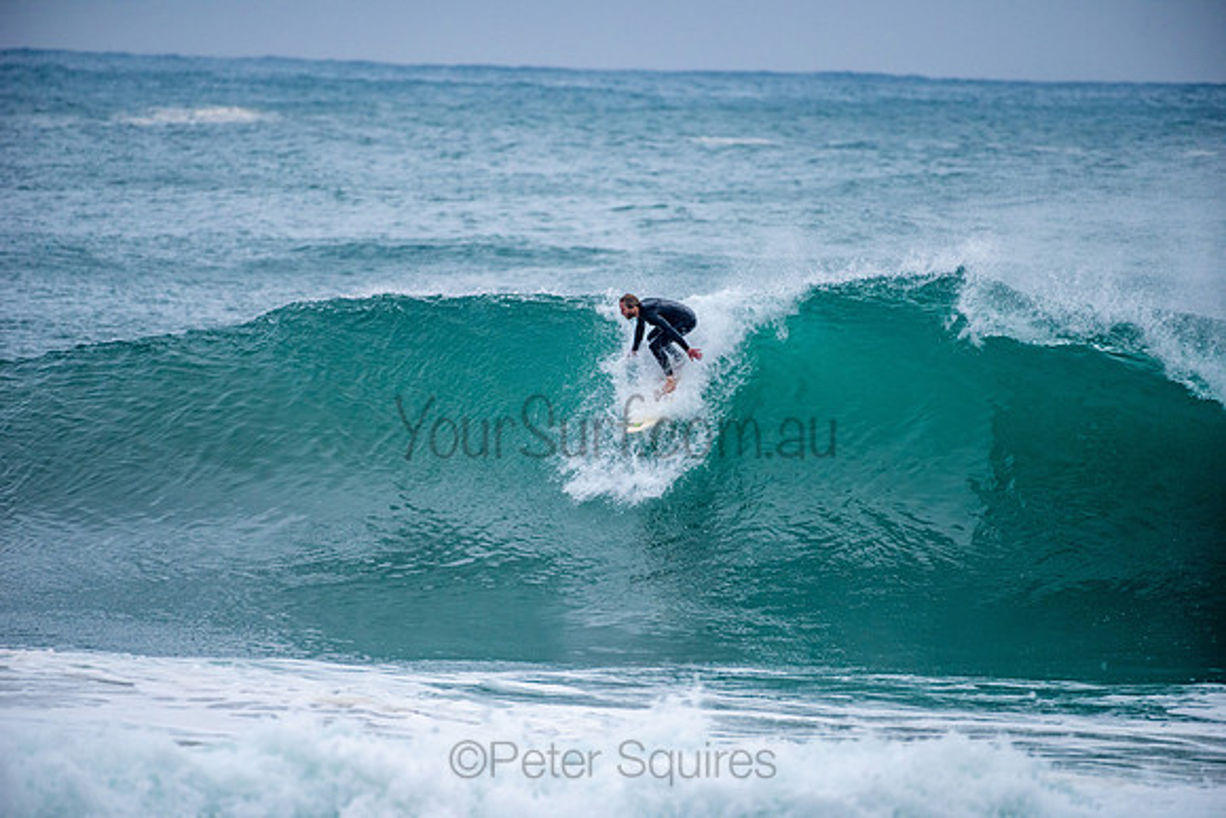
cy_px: 409
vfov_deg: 2.8
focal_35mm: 500
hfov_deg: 4.1
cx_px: 613
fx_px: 17031
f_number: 5.6
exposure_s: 1/1250
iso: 560
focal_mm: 500
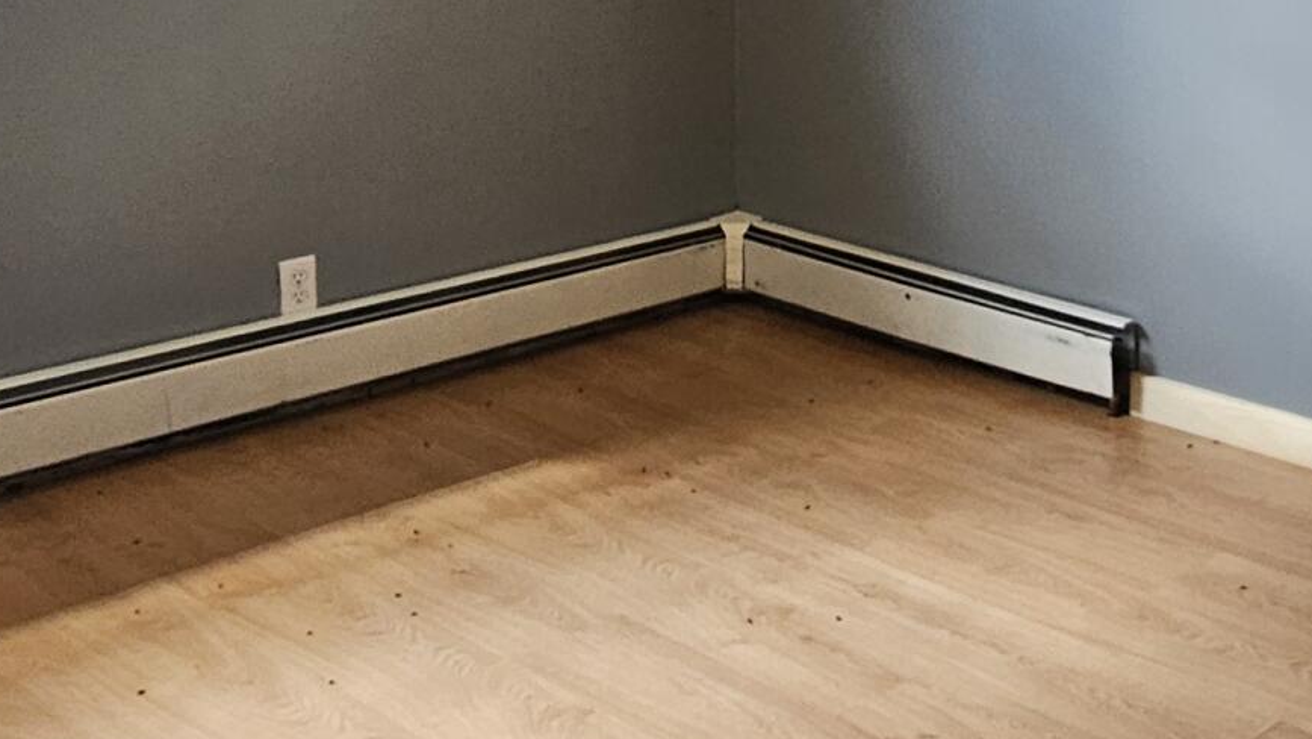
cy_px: 8
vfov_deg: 23.5
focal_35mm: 49
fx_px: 1705
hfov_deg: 38.0
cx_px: 1280
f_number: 2.2
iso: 125
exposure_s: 1/60
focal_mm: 2.2
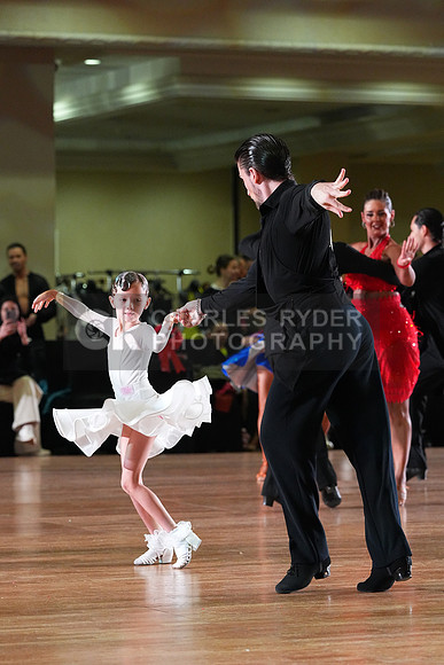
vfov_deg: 14.2
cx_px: 222
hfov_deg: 9.5
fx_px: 2681
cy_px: 332
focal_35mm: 145
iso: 8000
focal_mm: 145
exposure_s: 1/400
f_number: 5
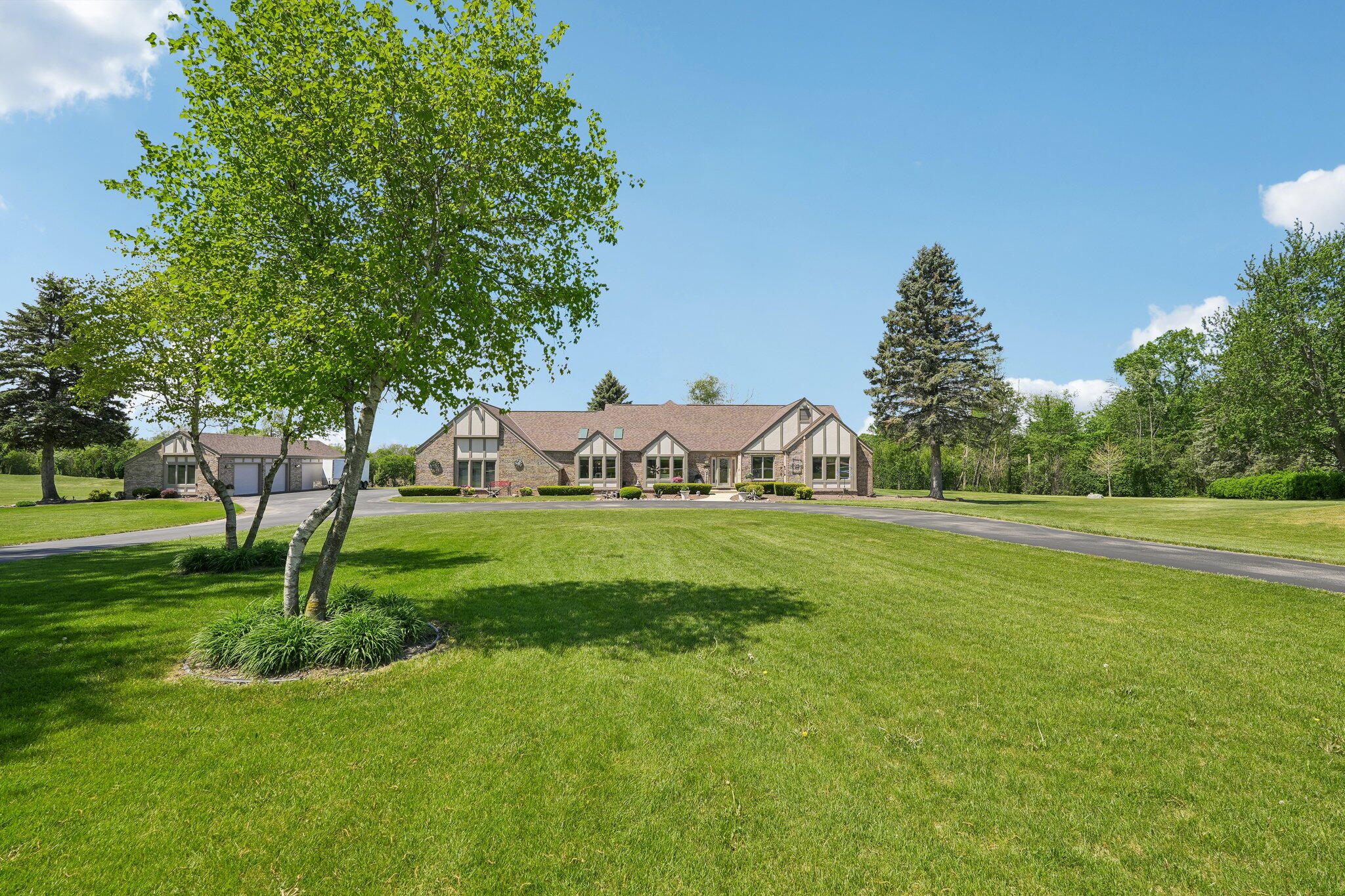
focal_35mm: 16
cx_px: 672
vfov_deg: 73.7
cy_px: 448
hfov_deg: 96.7
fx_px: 598
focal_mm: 16
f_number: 7.1
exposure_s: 1/250
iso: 100
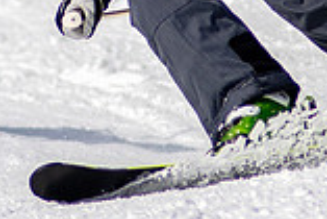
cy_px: -106
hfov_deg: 0.8
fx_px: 22320
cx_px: 85
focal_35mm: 2455
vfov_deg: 0.6
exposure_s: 1/6400
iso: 100
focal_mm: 300
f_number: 2.8
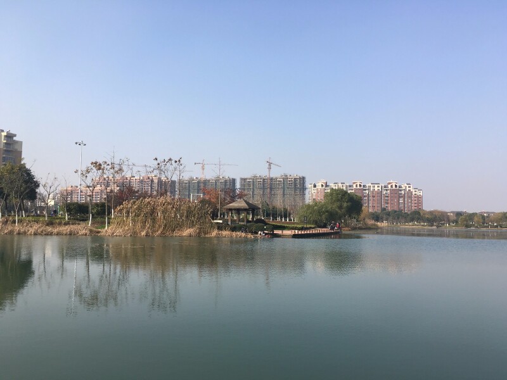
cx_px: 254
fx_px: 425
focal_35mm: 29
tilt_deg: +0.6
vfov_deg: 48.2
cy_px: 190
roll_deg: -2.7
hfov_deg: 61.7
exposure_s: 1/1115
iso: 25
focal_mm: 4.15
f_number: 2.2
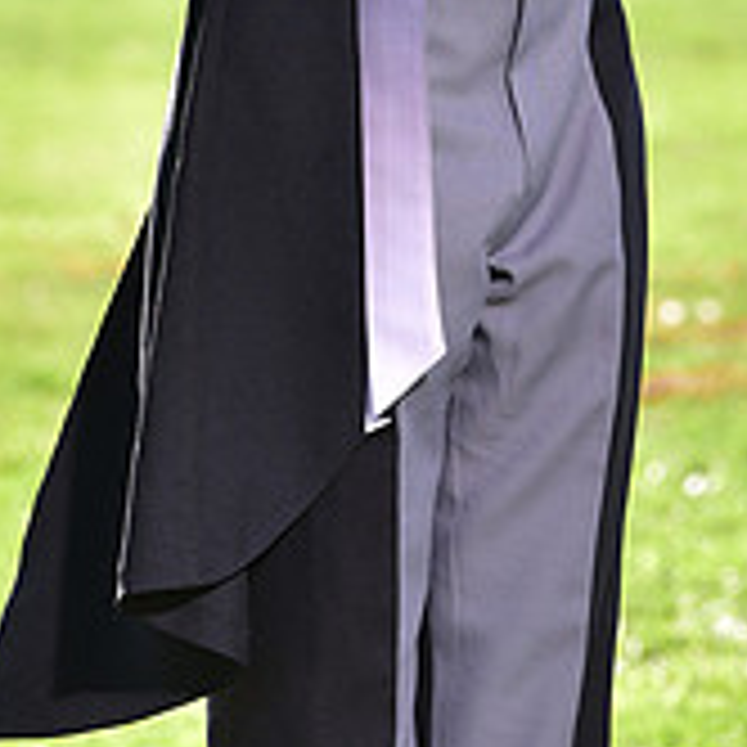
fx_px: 9766
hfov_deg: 4.4
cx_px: 457
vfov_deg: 4.4
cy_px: -369
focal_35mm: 400
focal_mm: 135
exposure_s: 1/250
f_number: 4.5
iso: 100
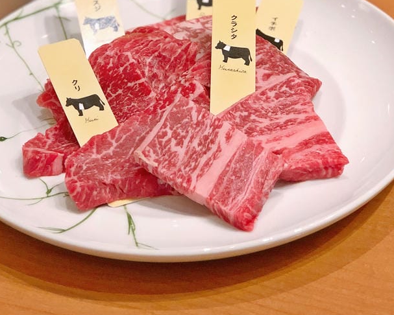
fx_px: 1283
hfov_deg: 17.4
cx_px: 166
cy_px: 35
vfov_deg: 13.9
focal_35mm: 110
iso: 100
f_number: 2.8
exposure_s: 1/30
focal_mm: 6.6
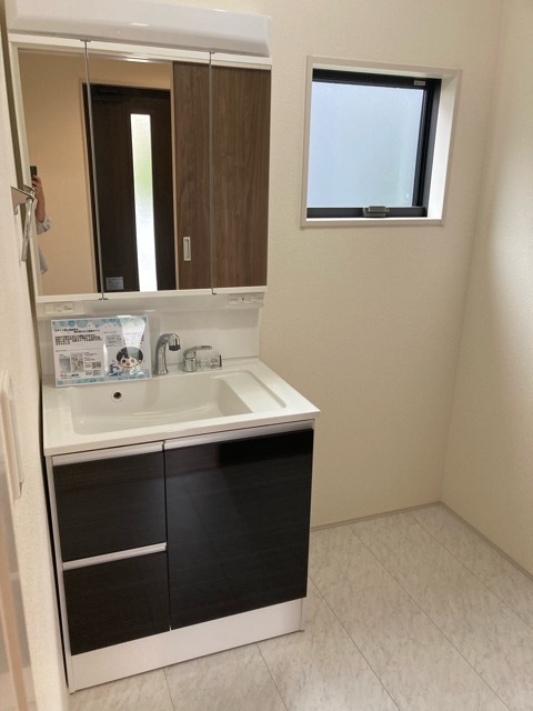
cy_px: 356
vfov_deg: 63.4
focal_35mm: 28
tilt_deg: -17.6
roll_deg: -2.2
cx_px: 266
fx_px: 575
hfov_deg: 49.7
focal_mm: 3.99
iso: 100
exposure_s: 1/60
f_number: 1.8
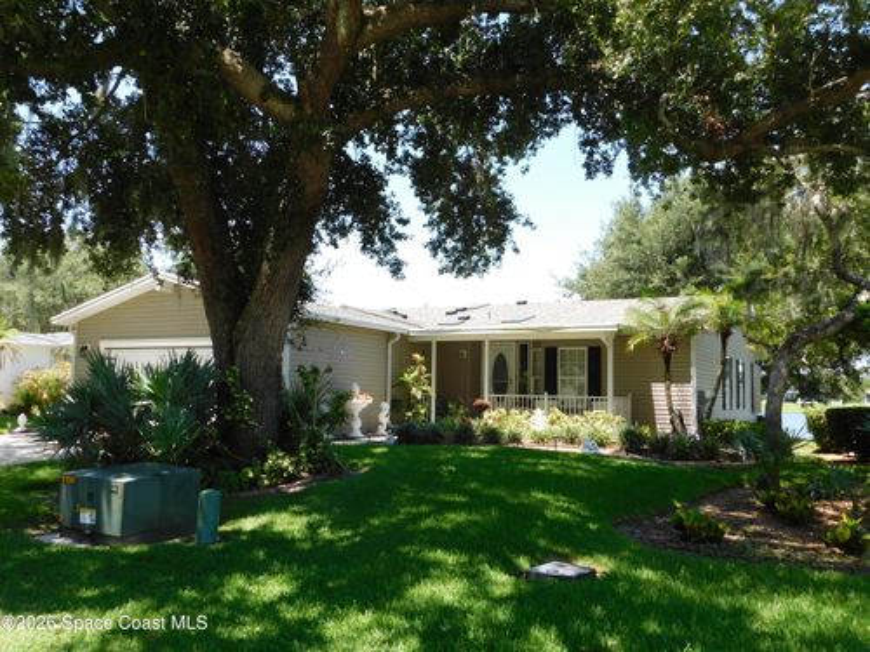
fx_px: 754
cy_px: 326
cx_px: 435
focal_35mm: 30
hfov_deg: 60.0
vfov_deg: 46.8
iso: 125
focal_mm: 5.3
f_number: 3.2
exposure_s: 1/400
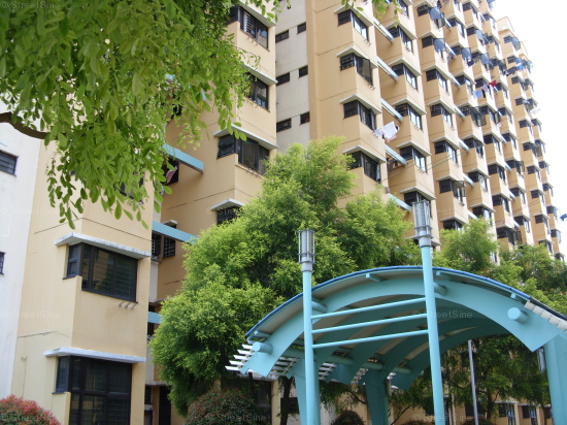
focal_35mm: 38
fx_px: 622
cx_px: 284
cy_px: 212
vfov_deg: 37.7
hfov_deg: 49.0
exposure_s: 1/209
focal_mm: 6.3
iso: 50
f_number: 2.8
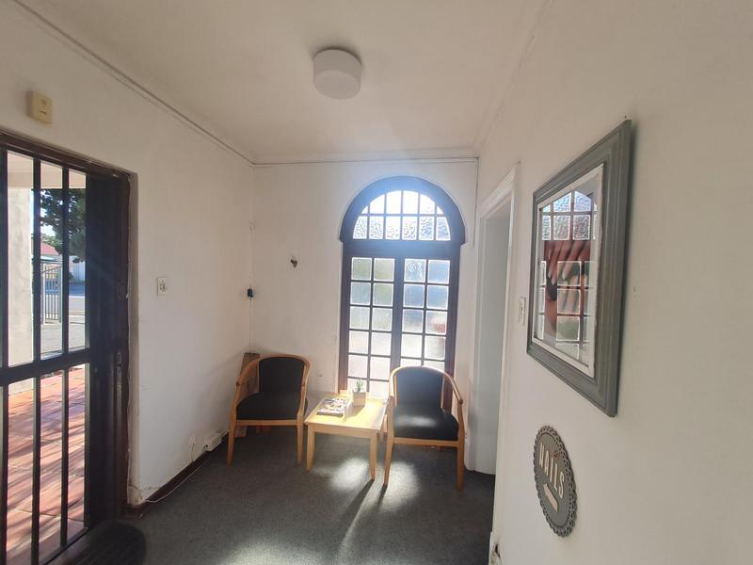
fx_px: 283
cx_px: 376
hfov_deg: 106.2
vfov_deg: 89.9
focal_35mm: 13
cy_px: 282
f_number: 2.2
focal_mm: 1.74
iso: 50
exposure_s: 1/179
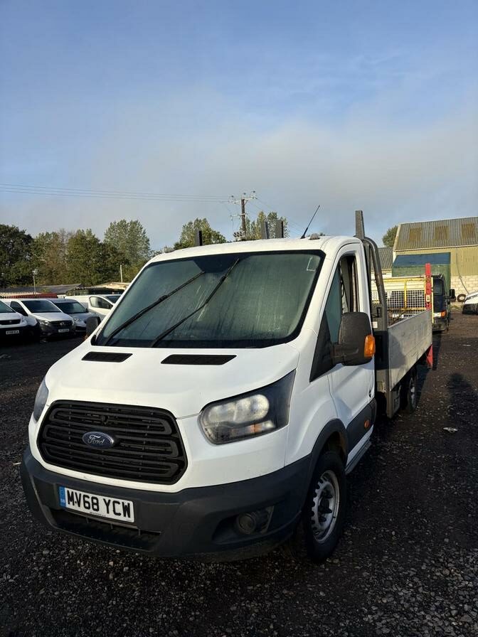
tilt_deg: -1.2
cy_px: 318
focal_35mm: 26
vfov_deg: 67.3
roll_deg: +2.9
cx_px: 239
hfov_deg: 53.1
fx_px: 479
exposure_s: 1/2283
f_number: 1.6
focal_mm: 5.96
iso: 50
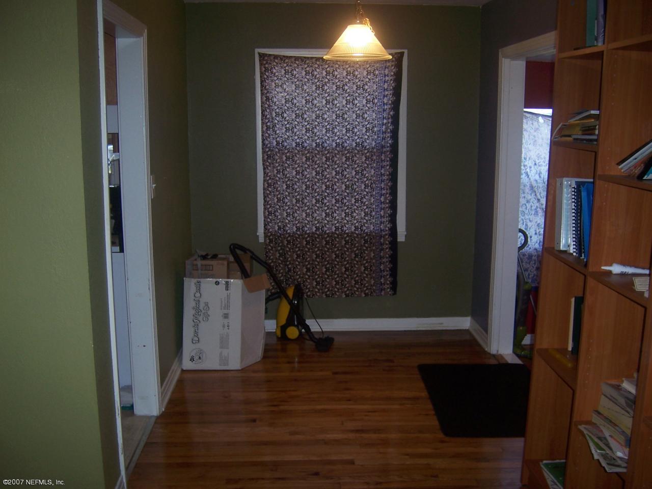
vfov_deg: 39.7
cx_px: 326
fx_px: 678
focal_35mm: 36
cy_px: 244
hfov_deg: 51.4
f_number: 2.8
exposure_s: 1/60
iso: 80
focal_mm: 6.2
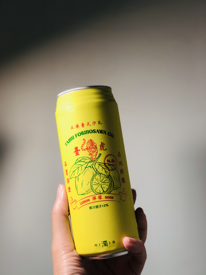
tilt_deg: -10.5
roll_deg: -2.0
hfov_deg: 25.7
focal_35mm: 57
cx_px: 103
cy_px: 138
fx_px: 452
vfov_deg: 33.8
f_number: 2.8
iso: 40
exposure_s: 1/30
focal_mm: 6.6
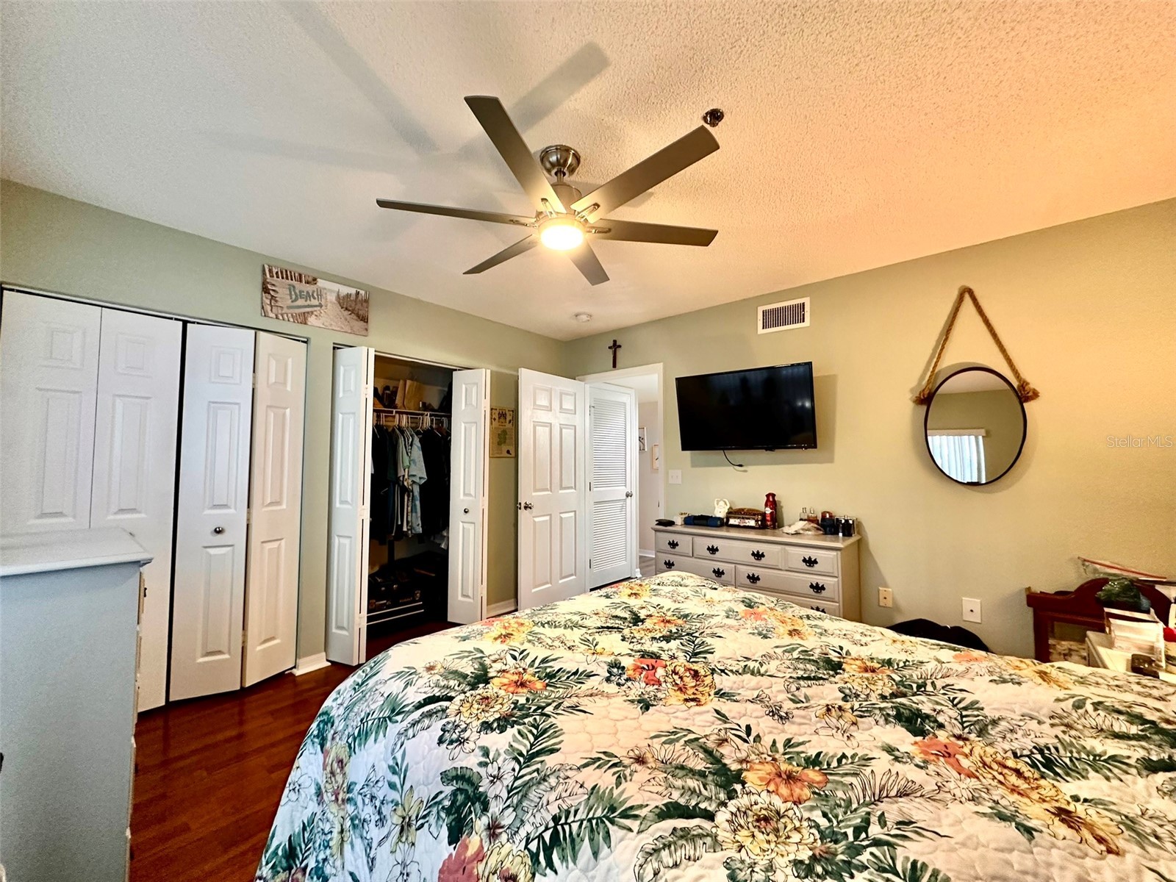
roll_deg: -0.2
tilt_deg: +3.2
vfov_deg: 85.7
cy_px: 441
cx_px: 588
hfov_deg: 102.1
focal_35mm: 14
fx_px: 476
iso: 250
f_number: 2.2
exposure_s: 1/60
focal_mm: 2.22
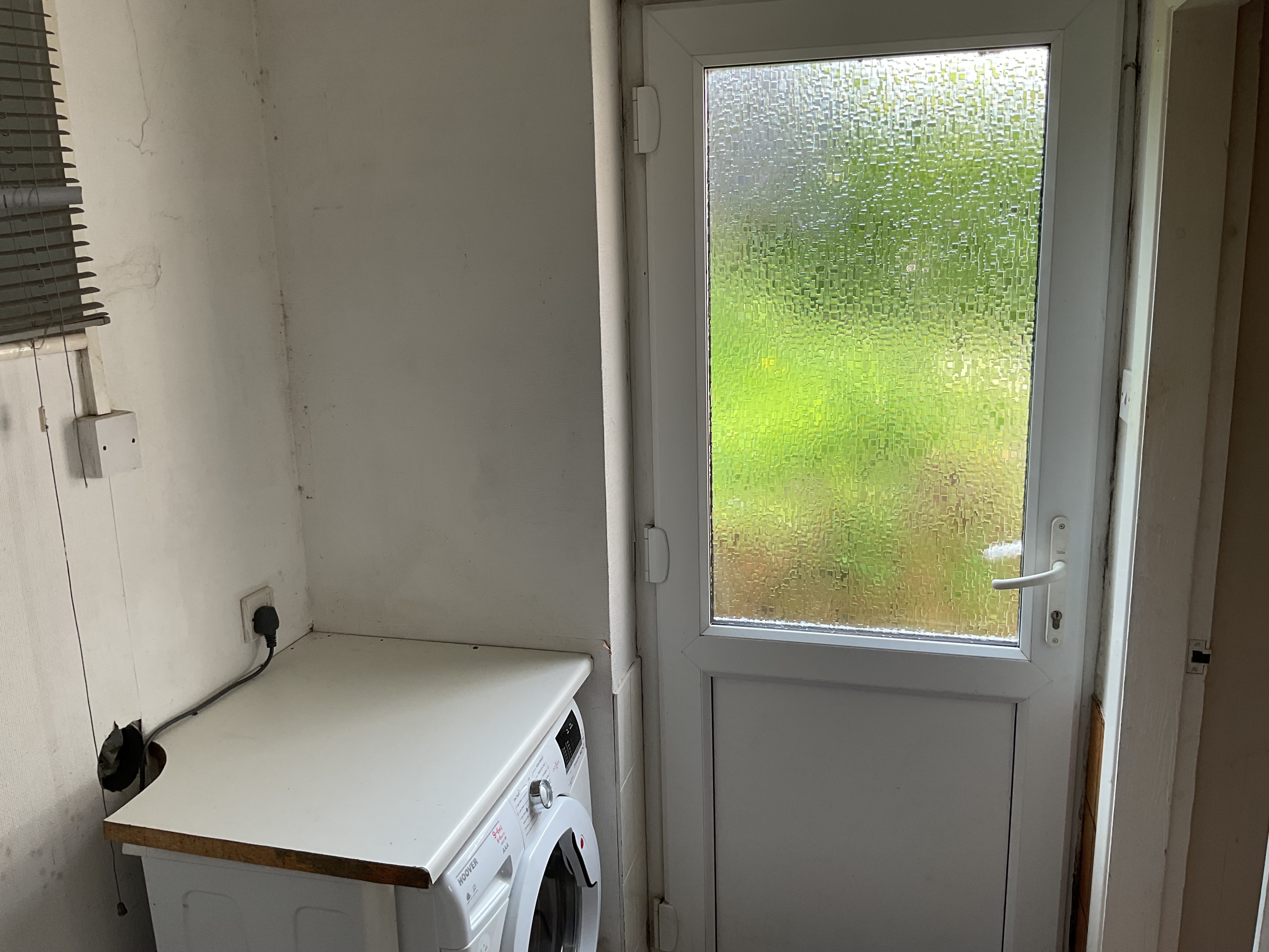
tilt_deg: -12.3
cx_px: 634
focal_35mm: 29
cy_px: 476
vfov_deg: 48.2
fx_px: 1063
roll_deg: +1.2
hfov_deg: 61.7
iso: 20
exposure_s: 1/100
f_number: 1.8
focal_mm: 3
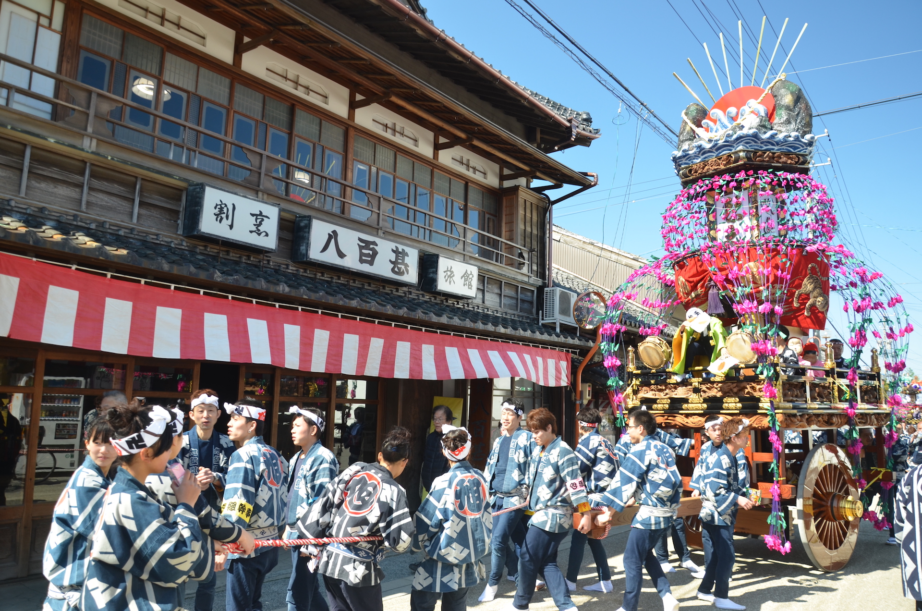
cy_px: 306
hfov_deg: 67.5
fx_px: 690
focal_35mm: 27
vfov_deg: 47.7
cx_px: 461
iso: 200
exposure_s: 1/125
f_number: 5.6
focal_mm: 18
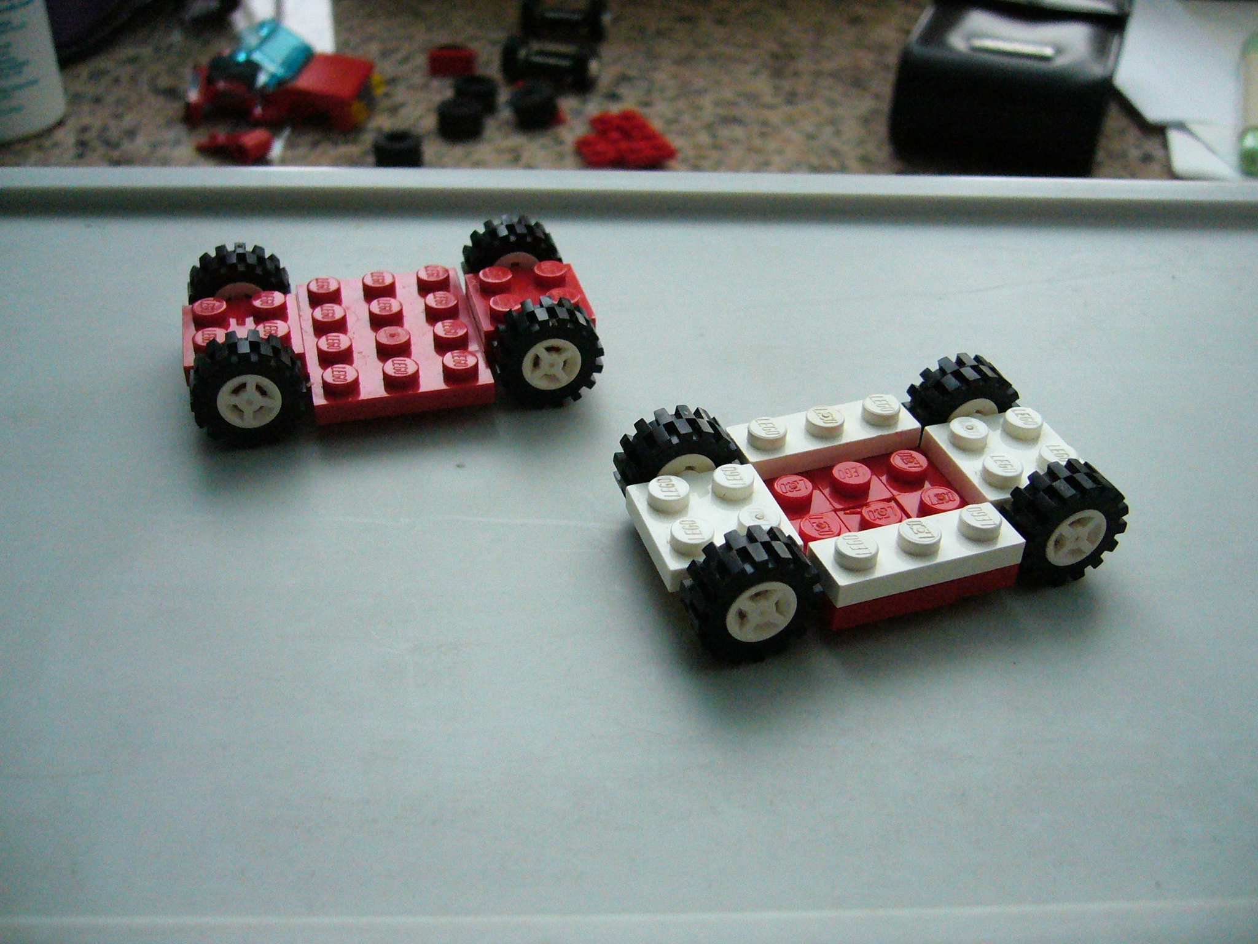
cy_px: 472
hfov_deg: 52.6
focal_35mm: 35
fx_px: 1272
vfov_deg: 40.7
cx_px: 629
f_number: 2.8
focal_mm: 5.8
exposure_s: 1/60
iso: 400
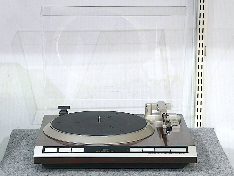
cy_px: 88
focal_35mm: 115
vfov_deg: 12.9
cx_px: 117
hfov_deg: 17.1
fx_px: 777
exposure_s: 1/10
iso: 200
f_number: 5.1
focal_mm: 20.6
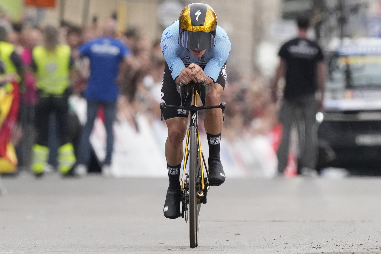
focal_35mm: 576
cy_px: 128
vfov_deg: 2.4
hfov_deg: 3.6
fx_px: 6095
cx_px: 191
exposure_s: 1/2000
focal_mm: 560
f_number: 6.3
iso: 3200
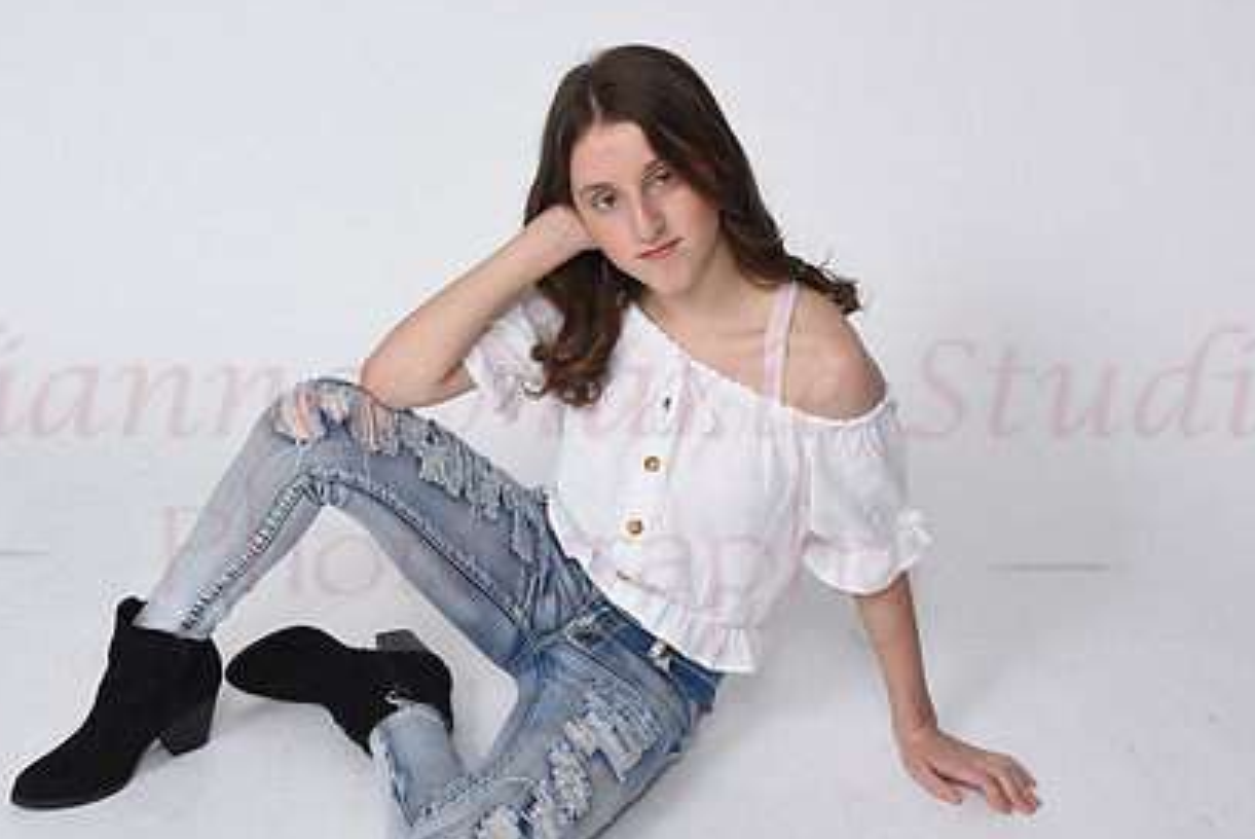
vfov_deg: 23.8
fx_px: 1988
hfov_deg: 35.0
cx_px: 549
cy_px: 412
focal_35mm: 57
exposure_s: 1/125
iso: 160
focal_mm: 40
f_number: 9
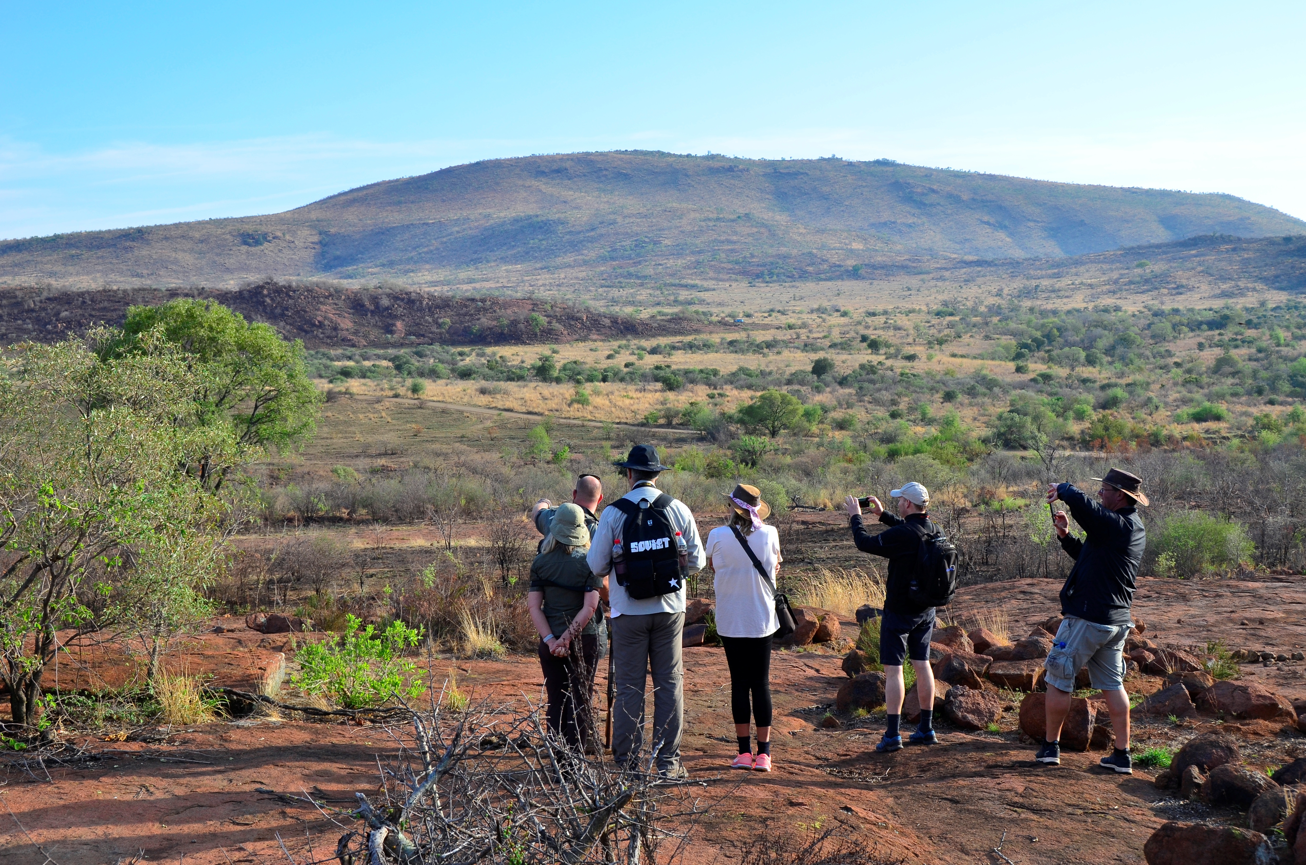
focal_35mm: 40
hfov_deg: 48.0
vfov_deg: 32.9
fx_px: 1466
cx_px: 653
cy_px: 432
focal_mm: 27
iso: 200
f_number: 8
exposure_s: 1/250
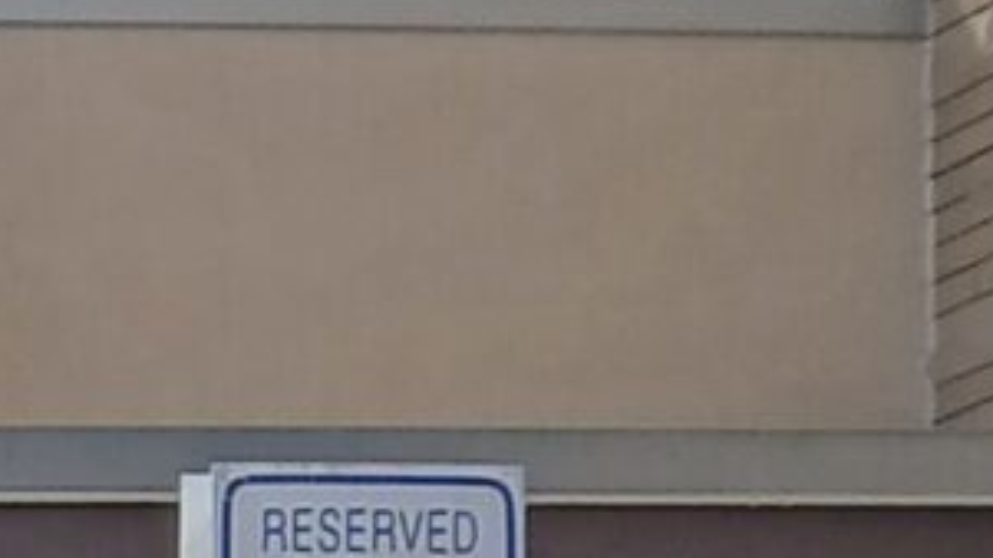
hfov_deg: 7.7
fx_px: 6343
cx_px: -2026
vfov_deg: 4.8
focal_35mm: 241
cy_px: 1700
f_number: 1.8
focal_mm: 3.98
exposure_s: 1/791
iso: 20
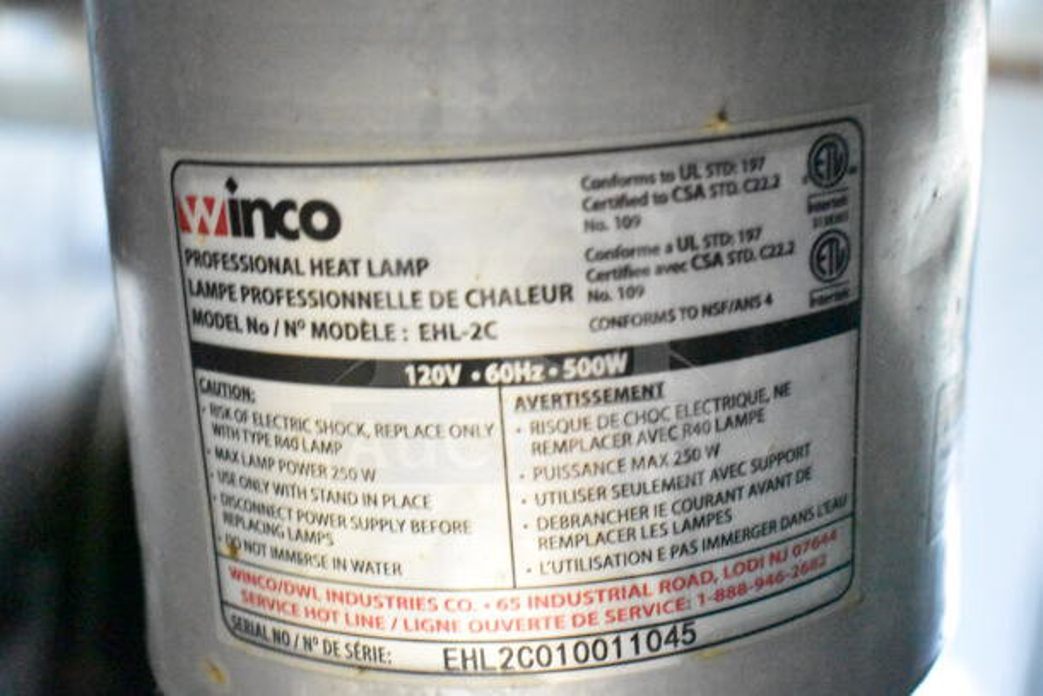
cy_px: 348
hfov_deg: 38.9
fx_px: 1478
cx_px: 522
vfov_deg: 26.5
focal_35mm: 51
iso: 25600
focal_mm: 34
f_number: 4.5
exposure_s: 1/25
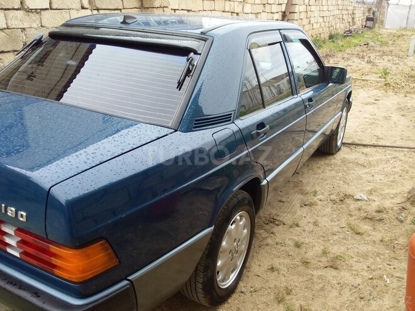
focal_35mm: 31
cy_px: 156
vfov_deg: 45.4
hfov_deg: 58.4
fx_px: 372
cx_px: 208
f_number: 2.2
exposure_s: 1/100
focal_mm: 3.3
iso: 50
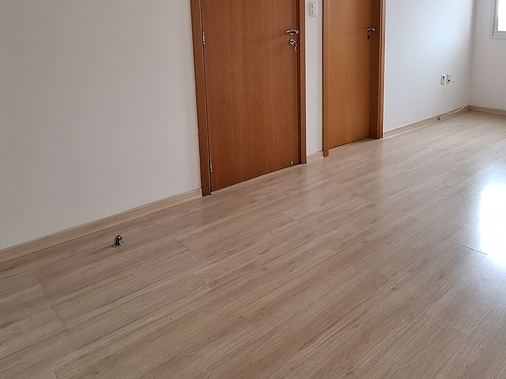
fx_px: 395
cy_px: 106
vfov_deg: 49.8
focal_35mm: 27
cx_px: 344
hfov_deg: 63.4
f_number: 2.2
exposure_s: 1/40
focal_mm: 1.74
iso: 100
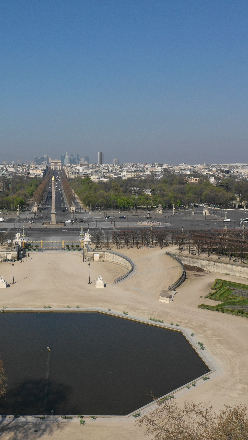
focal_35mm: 45
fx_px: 526
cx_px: 44
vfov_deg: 45.5
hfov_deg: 26.0
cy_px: 218
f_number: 6.3
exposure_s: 1/800
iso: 100
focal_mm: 10.26
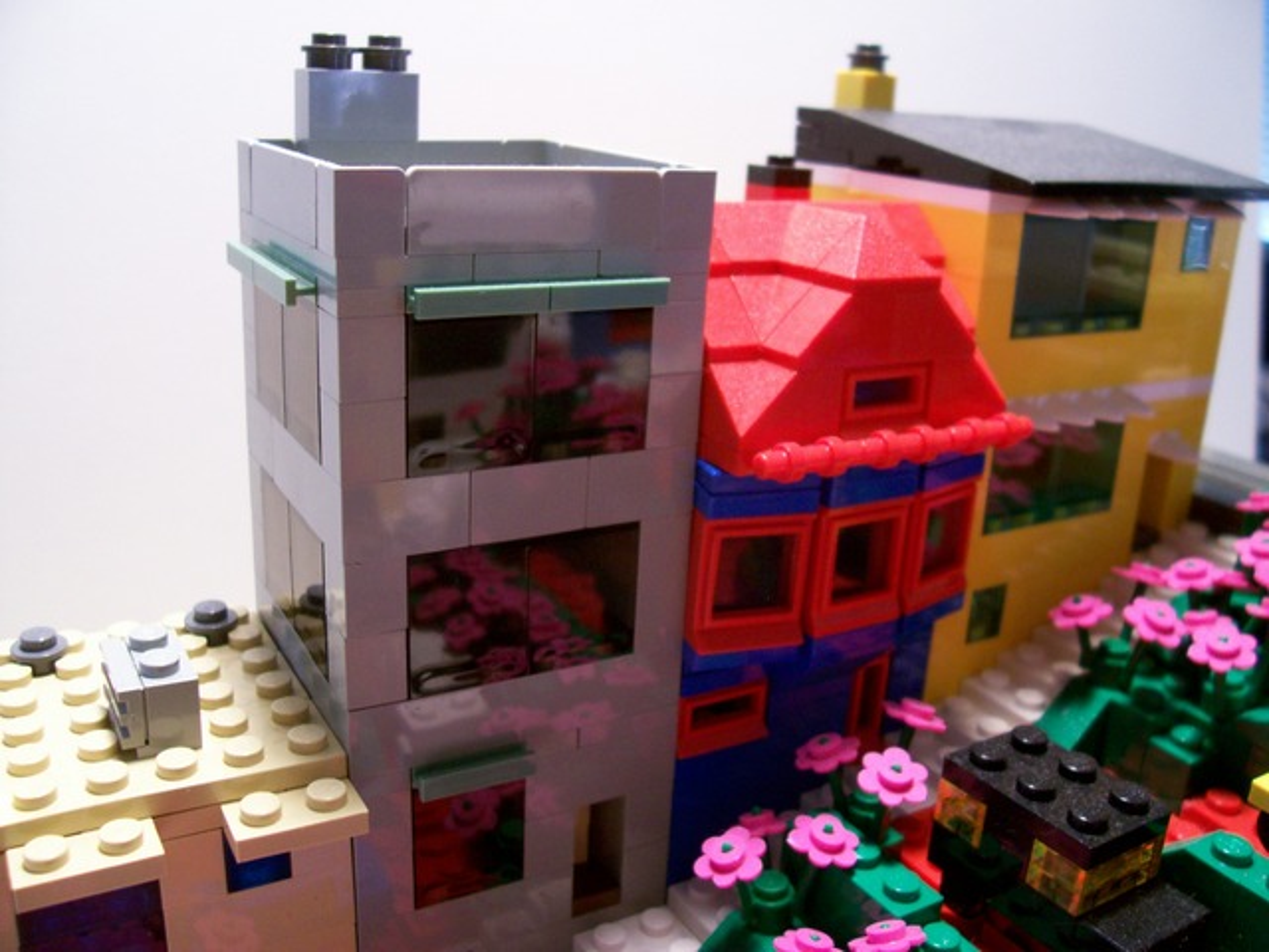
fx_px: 1246
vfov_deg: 41.8
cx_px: 634
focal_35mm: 34
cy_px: 476
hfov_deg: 54.0
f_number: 2.7
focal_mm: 5.6
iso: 160
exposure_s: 1/8
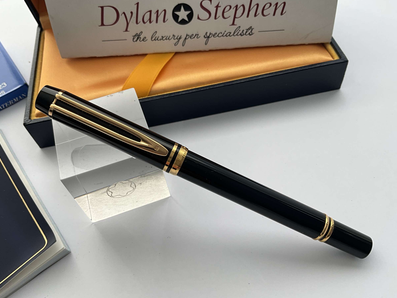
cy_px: 150
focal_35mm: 31
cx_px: 190
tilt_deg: -54.2
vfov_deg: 45.4
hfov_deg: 58.3
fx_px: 356
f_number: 1.8
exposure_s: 1/122
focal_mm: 3
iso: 20
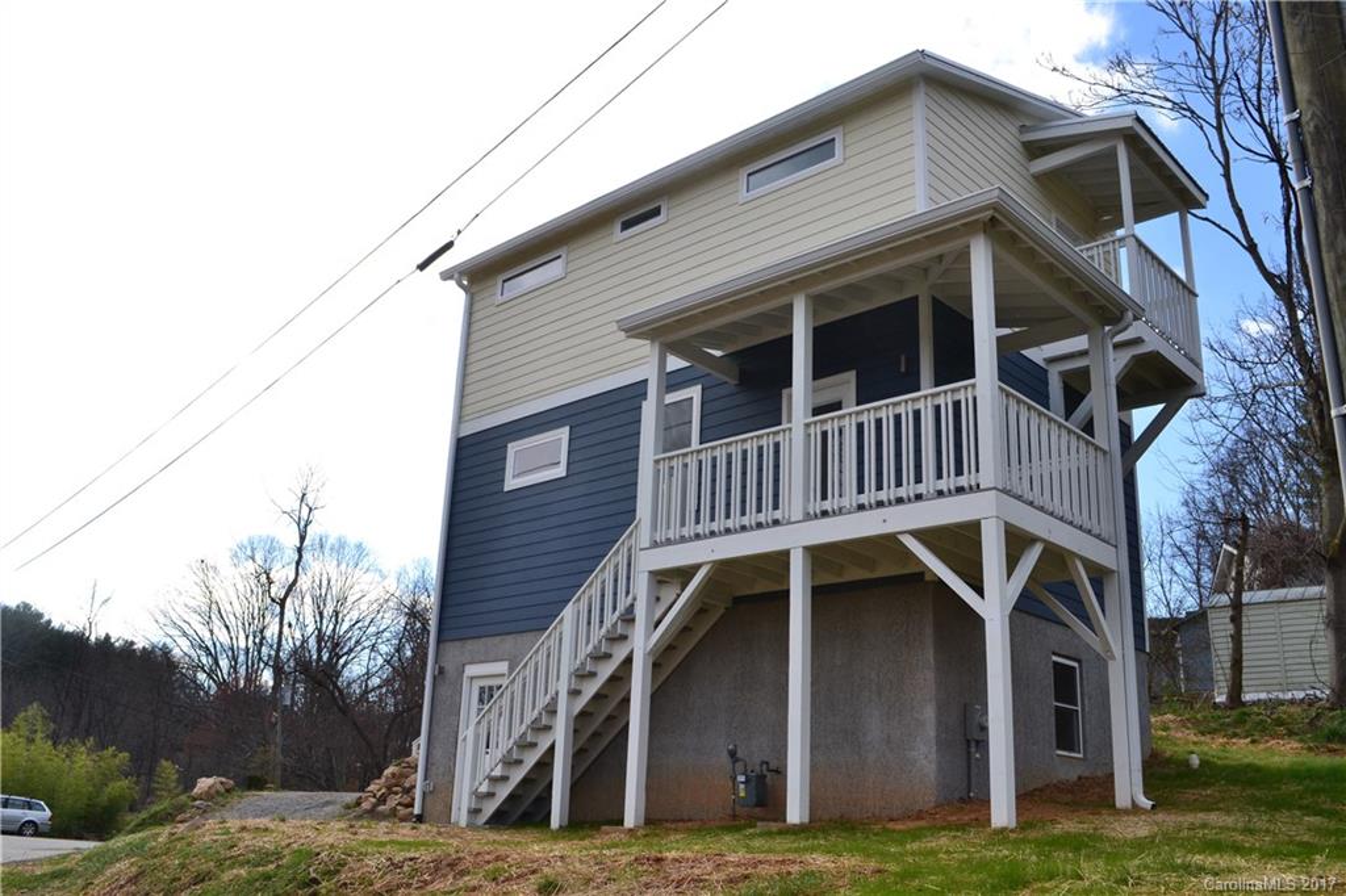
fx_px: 1121
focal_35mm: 30
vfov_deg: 43.6
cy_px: 448
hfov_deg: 61.9
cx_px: 673
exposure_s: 1/320
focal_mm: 20
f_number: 10
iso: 400
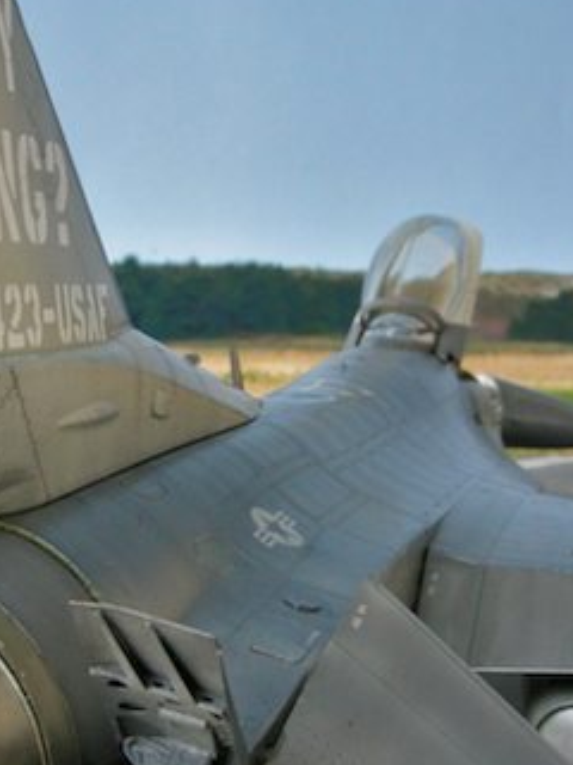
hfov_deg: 20.4
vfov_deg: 26.8
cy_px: 543
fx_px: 1589
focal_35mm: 72
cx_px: 291
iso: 209
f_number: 7.6
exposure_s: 1/7.6
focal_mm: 7.5
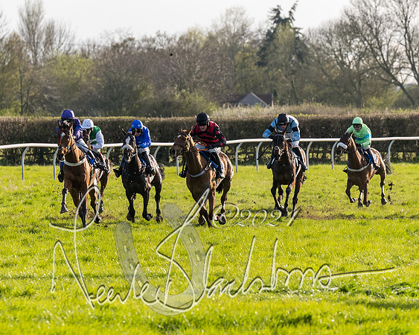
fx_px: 4635
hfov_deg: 5.2
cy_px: 178
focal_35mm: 374
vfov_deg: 4.1
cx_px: 203
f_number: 4
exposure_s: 1/1600
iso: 400
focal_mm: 140
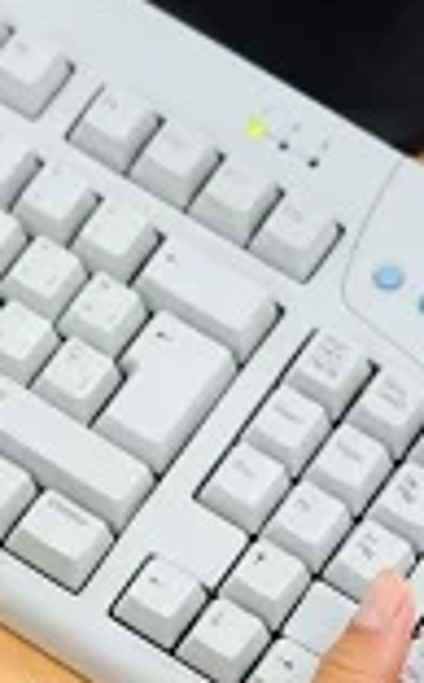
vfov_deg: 10.7
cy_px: 567
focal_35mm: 196
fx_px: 3637
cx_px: 57
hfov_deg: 6.7
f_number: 2.5
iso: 320
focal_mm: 50
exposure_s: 1/60
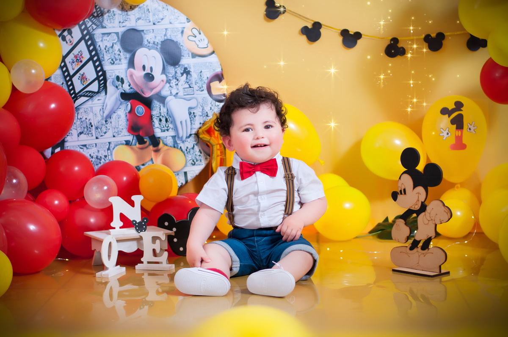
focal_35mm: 75
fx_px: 1057
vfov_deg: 18.1
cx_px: 254
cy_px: 168
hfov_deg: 27.0
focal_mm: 50
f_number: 2.8
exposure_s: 1/200
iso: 100
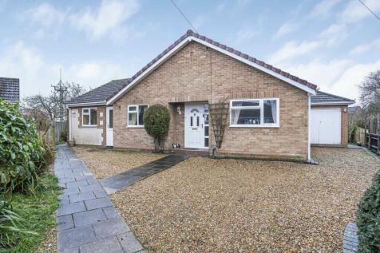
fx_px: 195
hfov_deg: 88.5
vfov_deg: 65.9
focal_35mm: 18
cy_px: 126
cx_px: 190
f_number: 8
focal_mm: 18.5
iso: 2000
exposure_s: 1/25
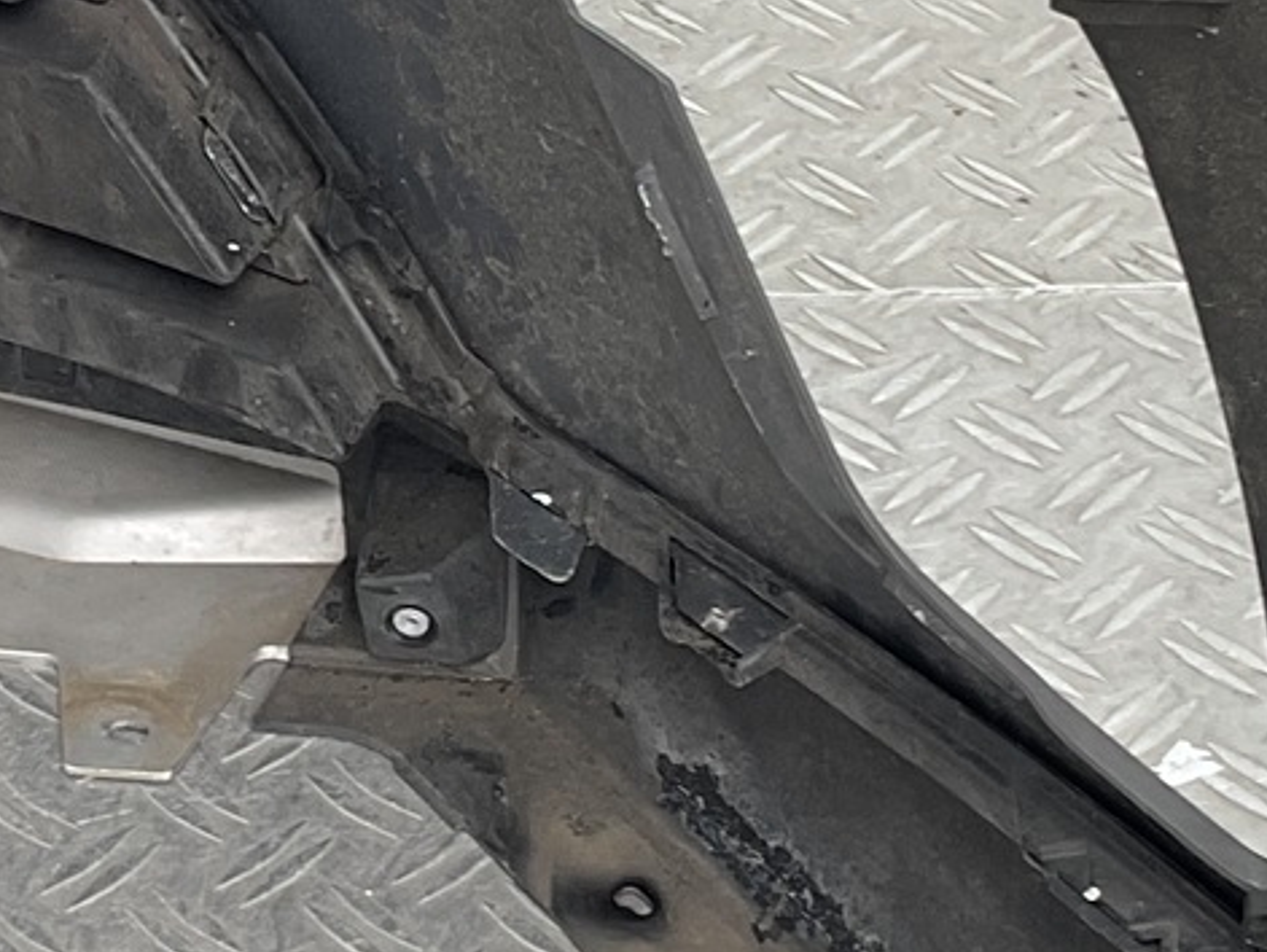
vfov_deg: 11.9
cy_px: 285
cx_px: 118
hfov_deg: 15.7
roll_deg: +4.3
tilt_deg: -38.4
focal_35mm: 124
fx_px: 4542
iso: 20
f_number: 1.8
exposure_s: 1/100
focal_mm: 3
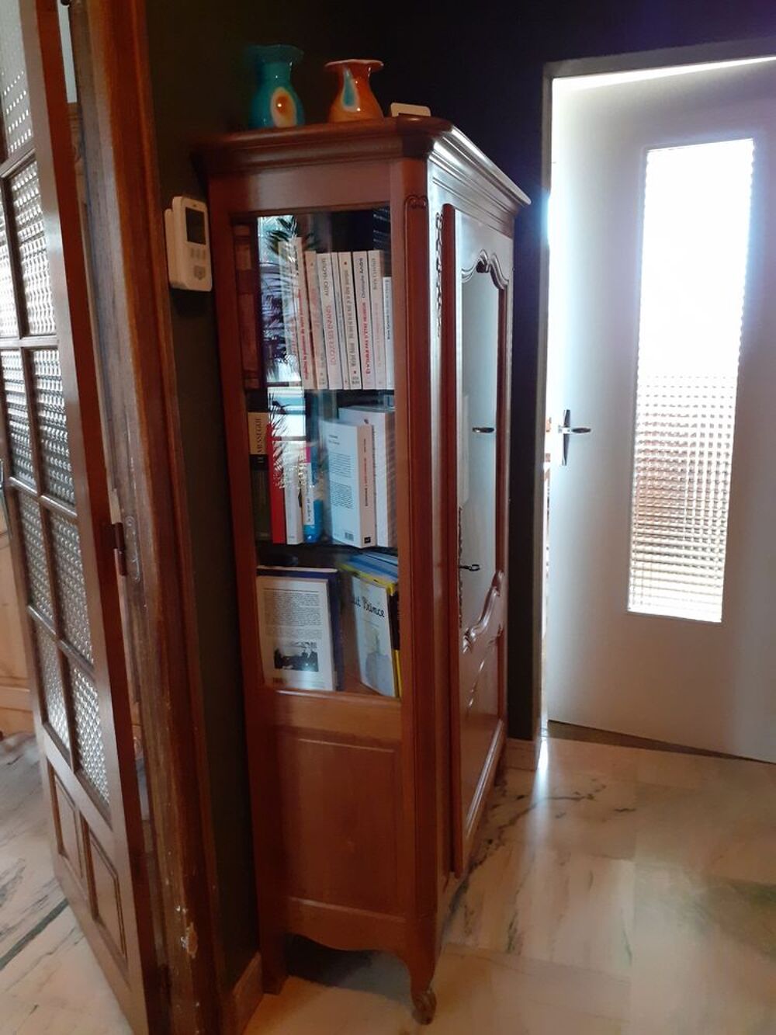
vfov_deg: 65.3
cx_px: 388
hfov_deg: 51.4
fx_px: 807
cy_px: 518
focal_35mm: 27
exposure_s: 1/25
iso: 400
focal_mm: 3.6
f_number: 1.9
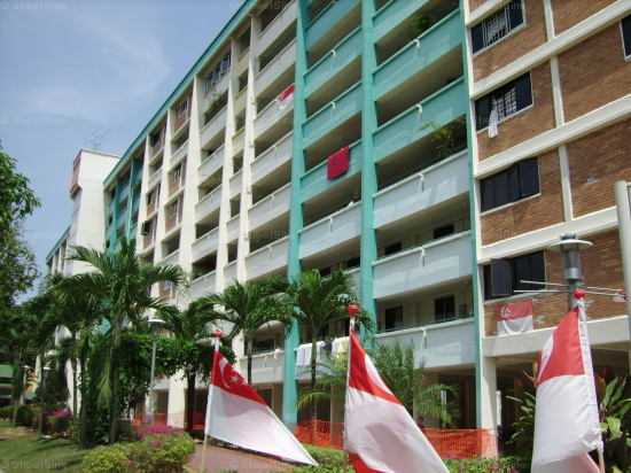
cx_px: 316
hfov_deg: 52.6
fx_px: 638
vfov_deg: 40.7
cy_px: 236
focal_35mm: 35
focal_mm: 5.95
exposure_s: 1/594
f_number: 5.8
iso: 50
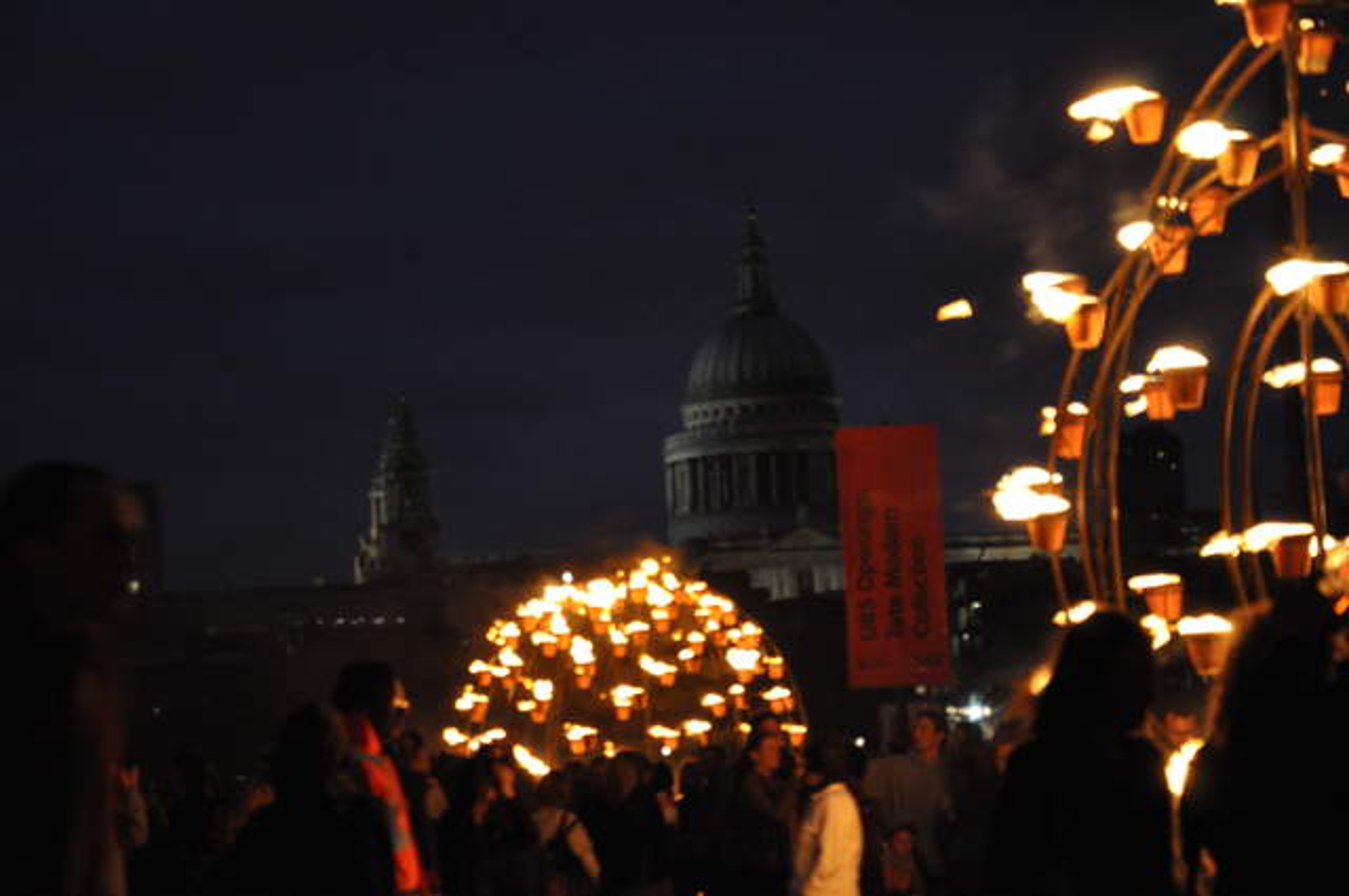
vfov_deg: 17.4
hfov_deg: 26.0
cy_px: 448
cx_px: 674
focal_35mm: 78
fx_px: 2919
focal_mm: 52
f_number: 5
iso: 1600
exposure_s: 1/40
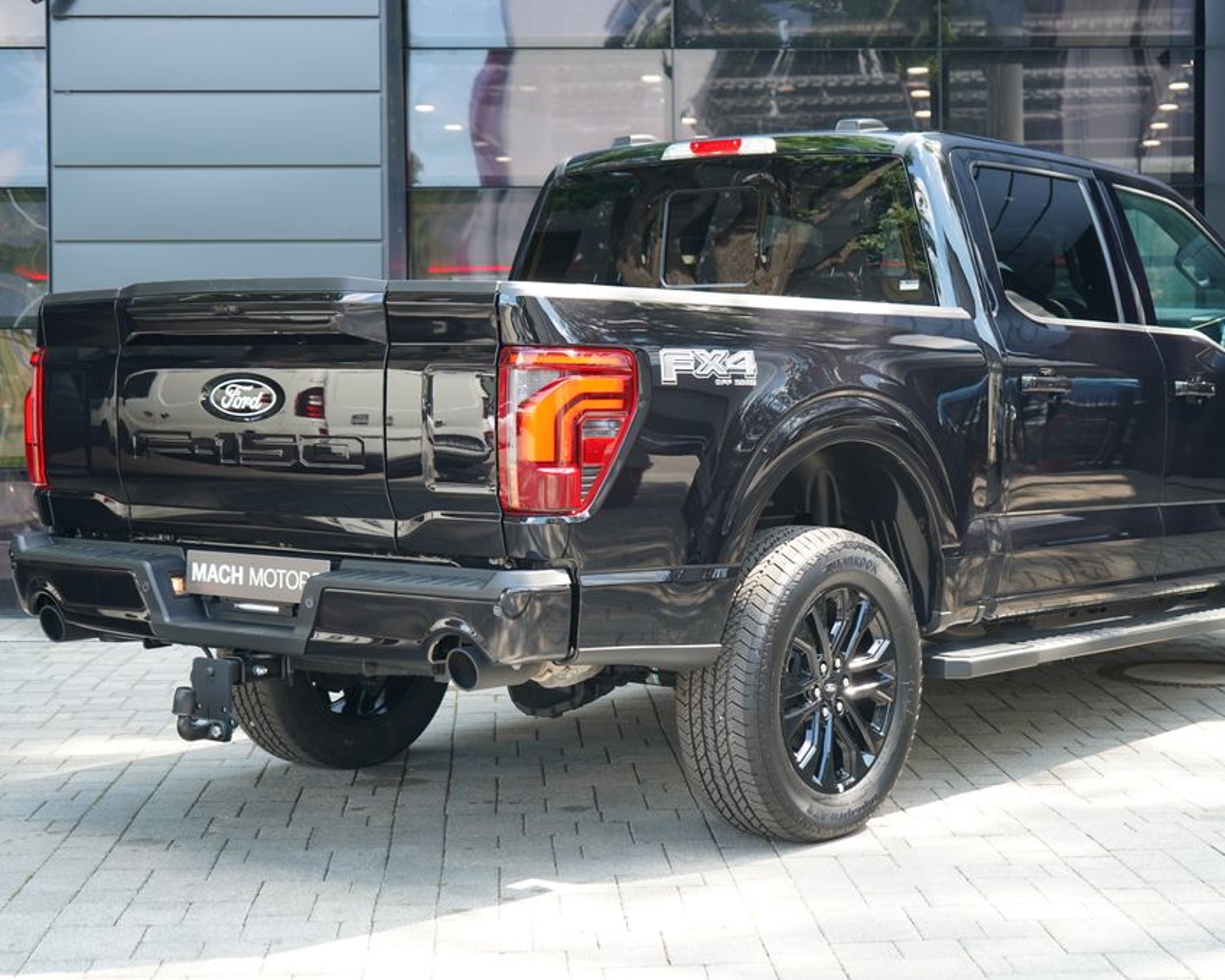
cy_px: 489
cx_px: 724
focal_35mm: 60
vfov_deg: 25.4
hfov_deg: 31.4
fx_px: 2175
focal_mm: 53
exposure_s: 1/60
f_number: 5
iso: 500
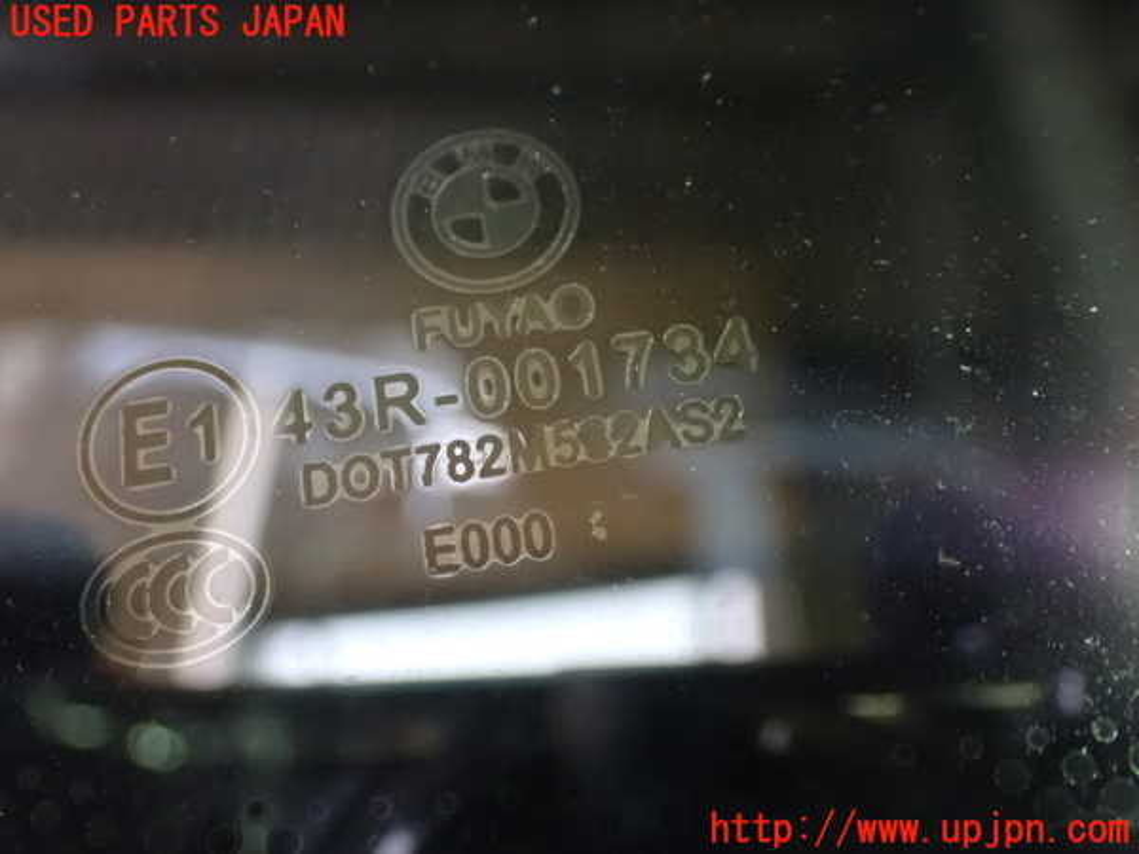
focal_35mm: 44
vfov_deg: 32.9
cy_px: 427
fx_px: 1448
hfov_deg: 42.9
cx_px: 570
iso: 1600
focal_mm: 7.84
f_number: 2.9
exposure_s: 1/30
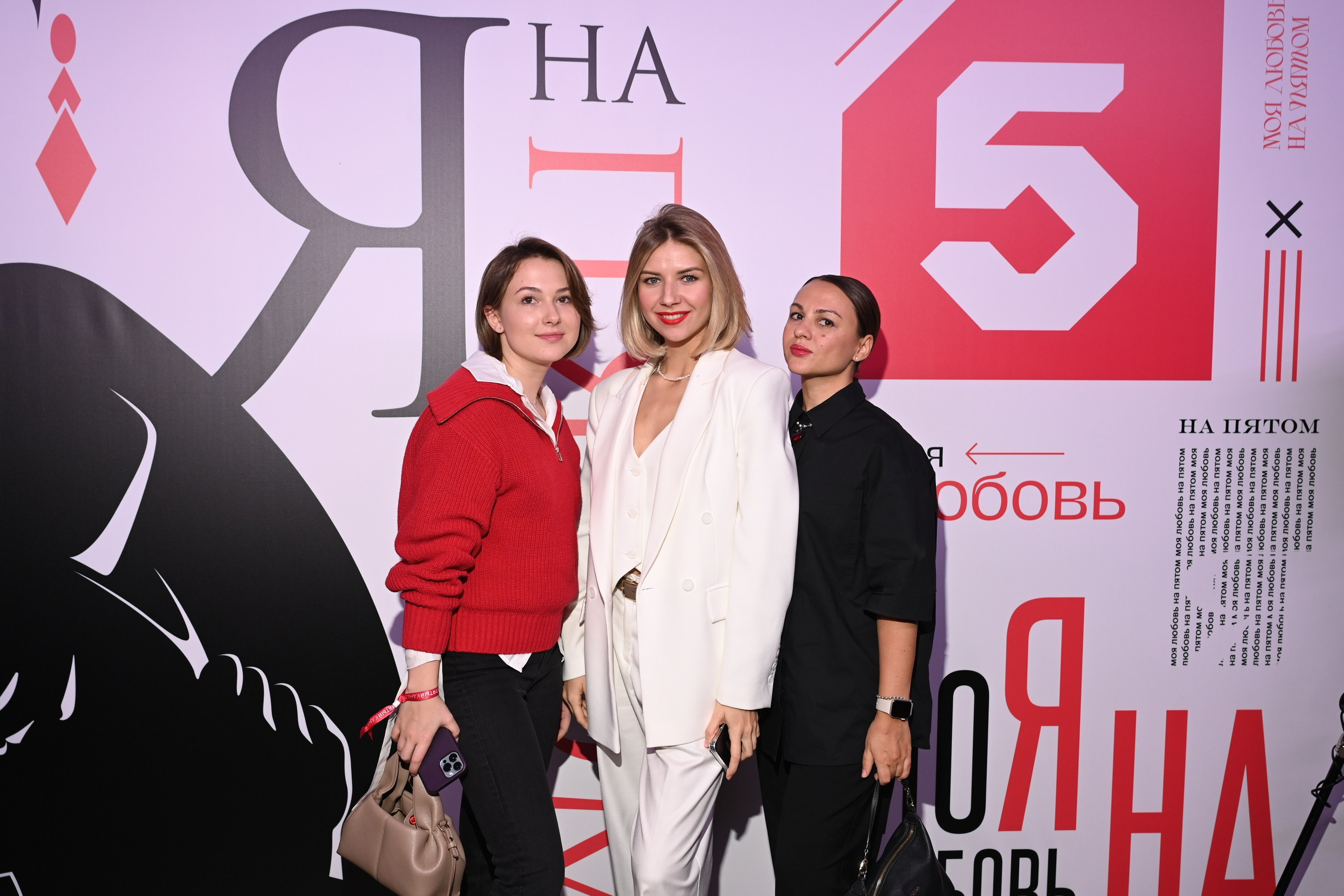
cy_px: 448
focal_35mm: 36
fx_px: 1344
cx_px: 672
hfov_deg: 53.1
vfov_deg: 36.9
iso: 640
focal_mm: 36
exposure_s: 1/125
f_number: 5
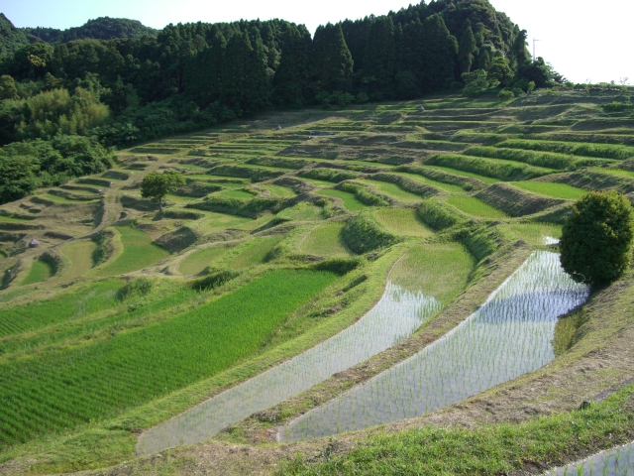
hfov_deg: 49.0
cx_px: 317
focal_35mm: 38
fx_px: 696
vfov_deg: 37.7
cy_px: 238
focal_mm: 7.9
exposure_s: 1/160
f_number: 5.6
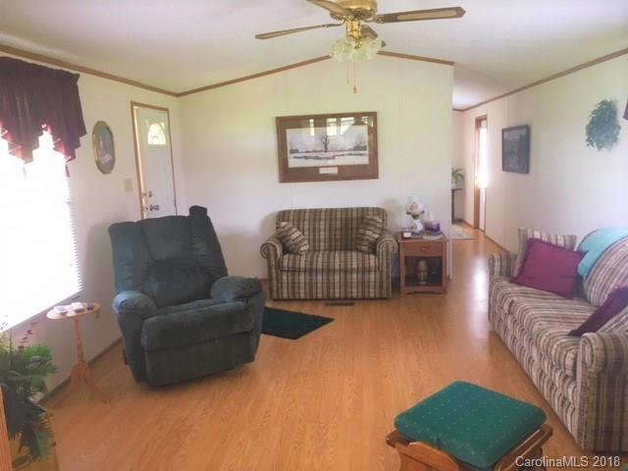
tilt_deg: -10.7
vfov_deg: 48.2
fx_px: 526
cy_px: 236
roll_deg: +1.1
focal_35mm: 29
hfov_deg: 61.7
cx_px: 314
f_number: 2.2
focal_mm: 4.15
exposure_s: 1/30
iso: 80
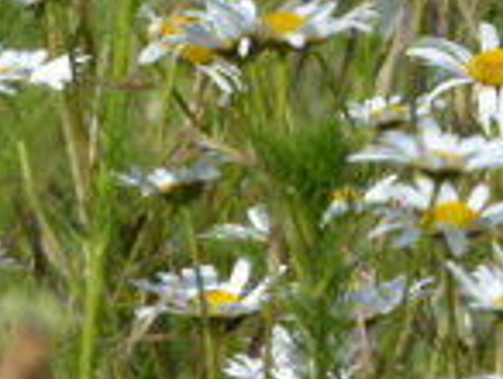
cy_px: -31
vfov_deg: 1.0
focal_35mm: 1566
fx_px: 22793
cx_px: 465
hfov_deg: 1.3
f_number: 4
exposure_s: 1/1300
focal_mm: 103
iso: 100
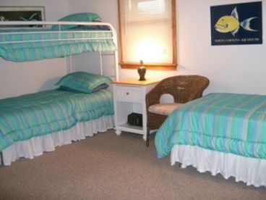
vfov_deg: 36.8
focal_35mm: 39
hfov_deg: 47.9
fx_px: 300
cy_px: 100
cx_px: 133
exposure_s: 1/50
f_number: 2.8
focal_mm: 8
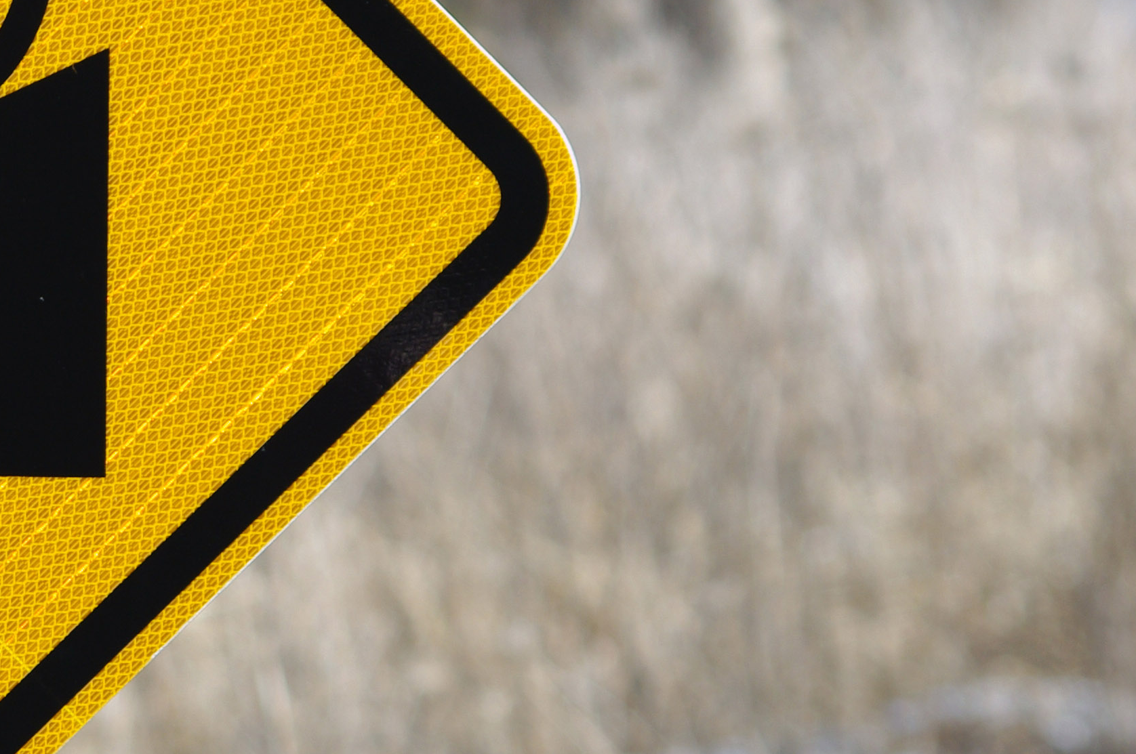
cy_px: 175
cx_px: -346
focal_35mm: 368
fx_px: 11598
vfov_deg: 3.7
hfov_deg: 5.6
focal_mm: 87.5
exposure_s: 1/250
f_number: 6.7
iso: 100
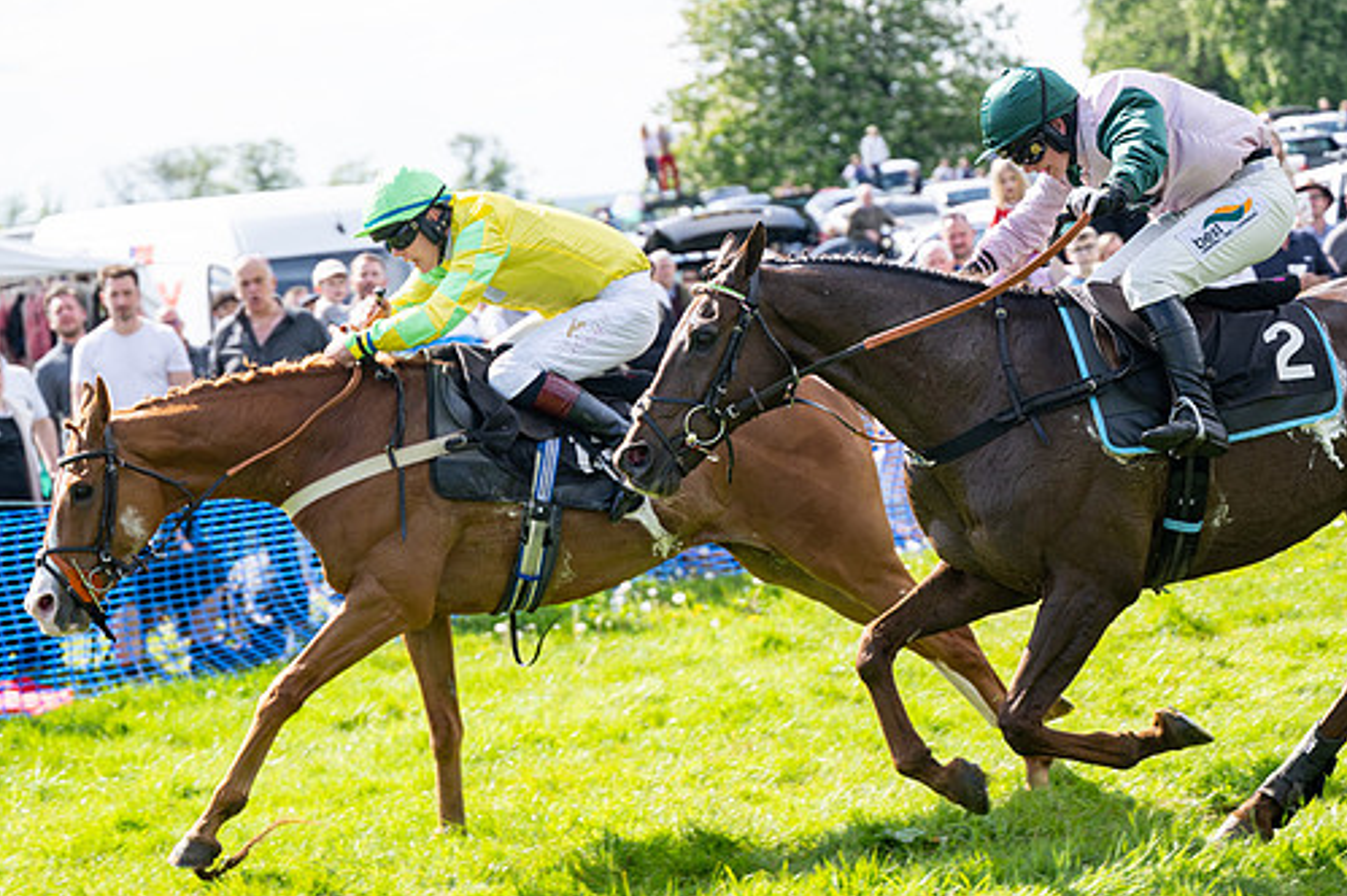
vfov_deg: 12.0
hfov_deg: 17.9
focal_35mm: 114
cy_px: 514
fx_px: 4263
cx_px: 780
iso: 200
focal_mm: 98
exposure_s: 1/1000
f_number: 4
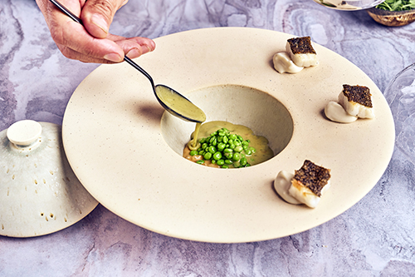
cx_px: 208
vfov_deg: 25.0
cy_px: 138
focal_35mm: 54
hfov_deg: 36.9
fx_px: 622
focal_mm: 54
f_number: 9
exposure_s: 1/3200
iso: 400
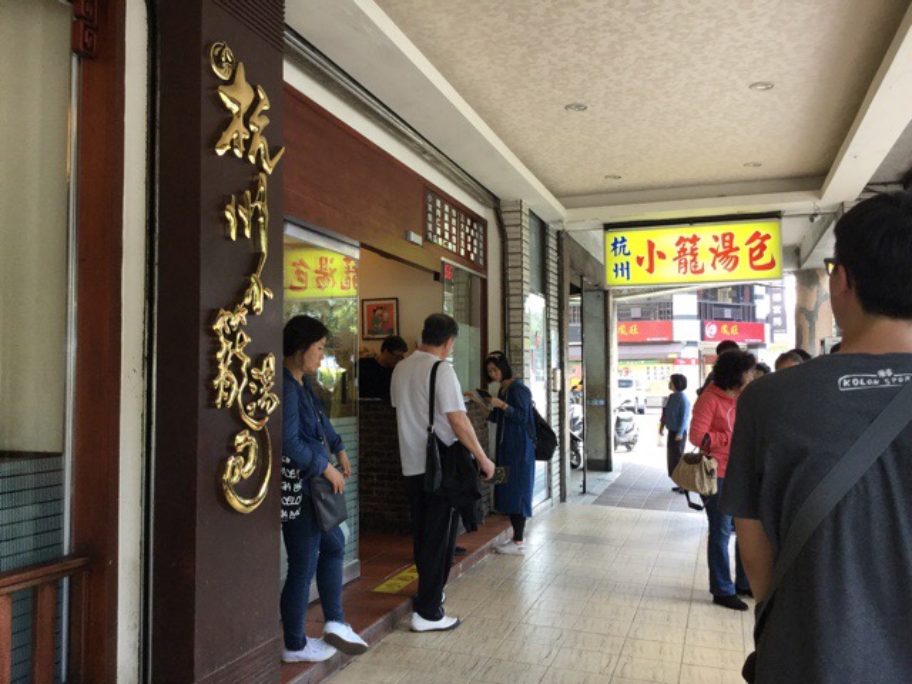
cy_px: 342
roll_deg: -1.4
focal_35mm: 31
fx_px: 817
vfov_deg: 45.4
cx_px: 456
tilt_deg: +3.8
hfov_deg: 58.4
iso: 25
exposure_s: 1/30
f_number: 2.4
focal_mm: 3.3
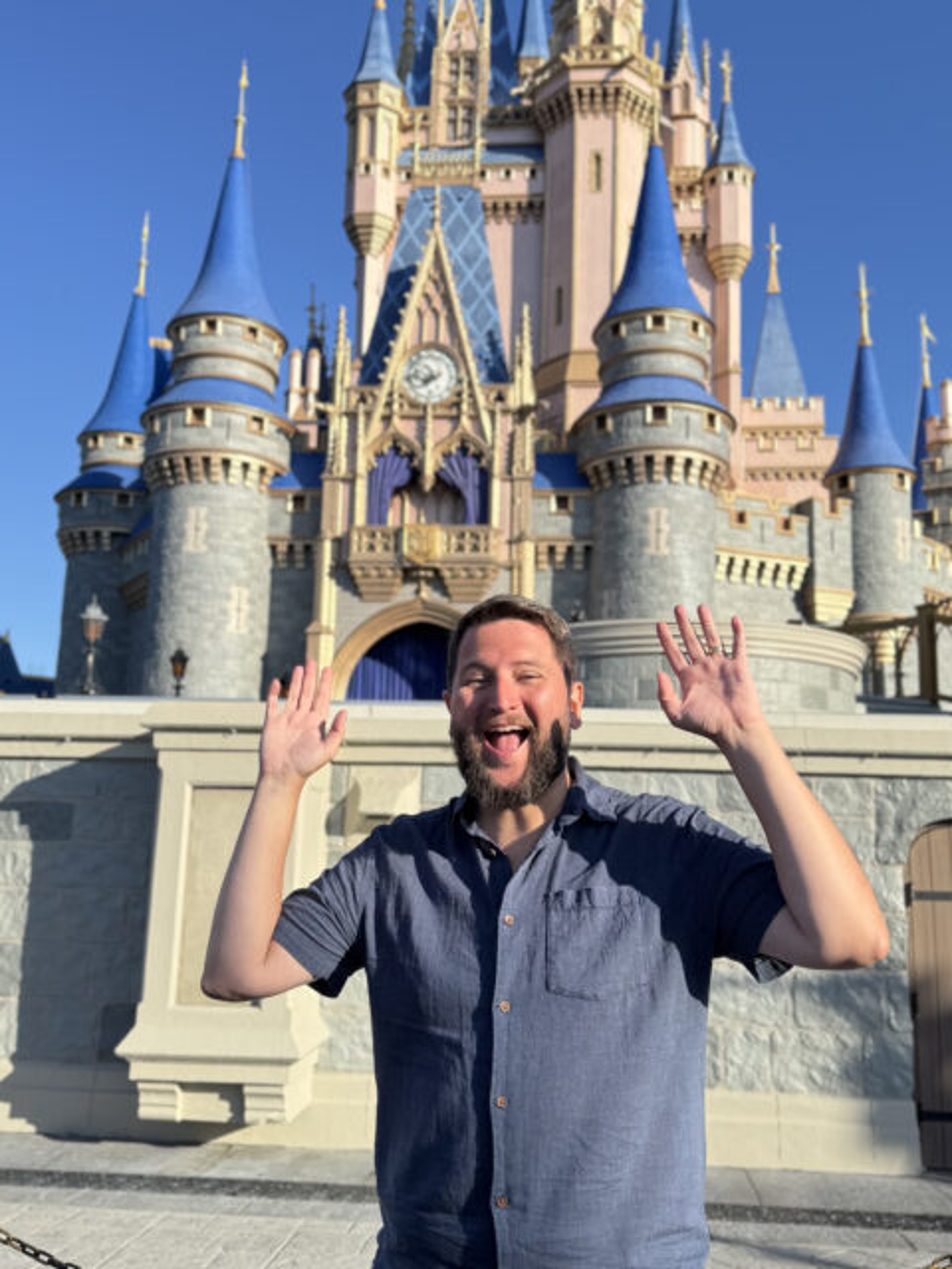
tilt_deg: +10.2
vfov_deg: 71.6
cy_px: 634
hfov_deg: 56.8
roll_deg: -1.2
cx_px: 476
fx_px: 880
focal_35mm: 24
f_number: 1.78
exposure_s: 1/2833
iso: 80
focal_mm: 6.76
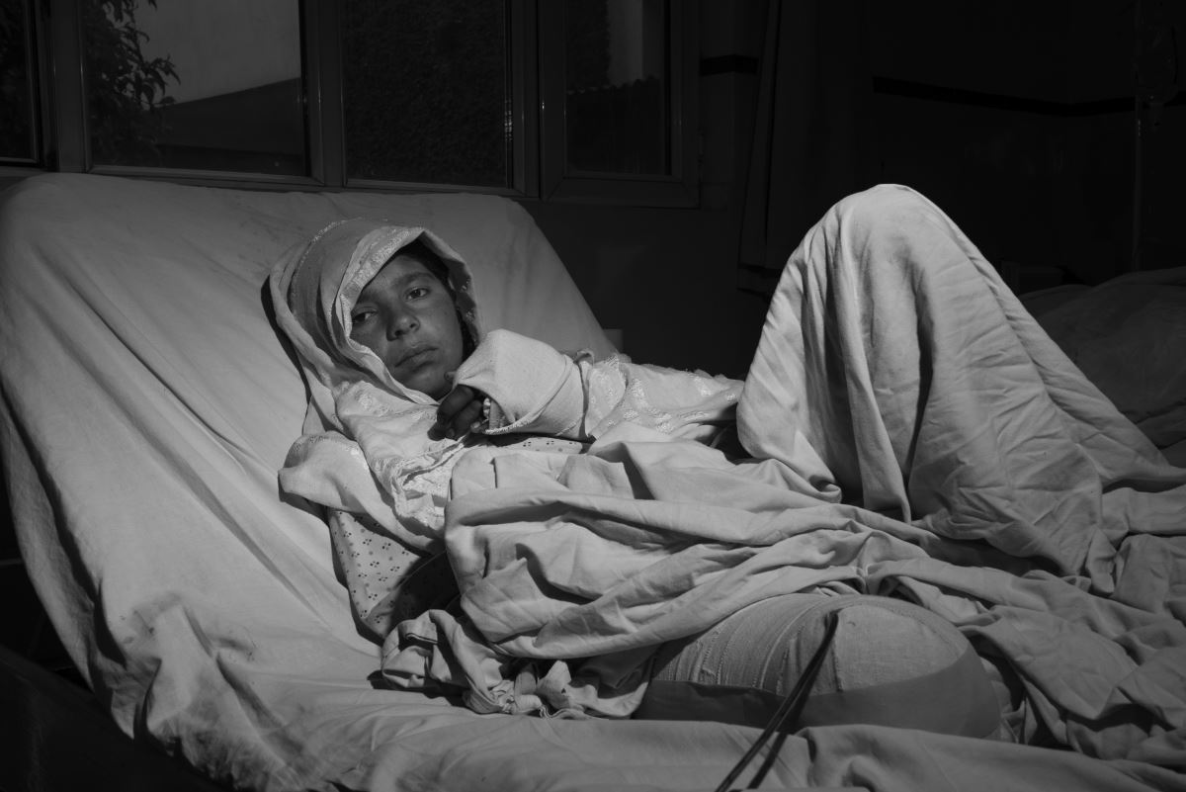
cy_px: 396
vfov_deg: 31.9
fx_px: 1384
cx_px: 593
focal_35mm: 42
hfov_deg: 46.4
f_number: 13
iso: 200
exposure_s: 1/160
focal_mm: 42
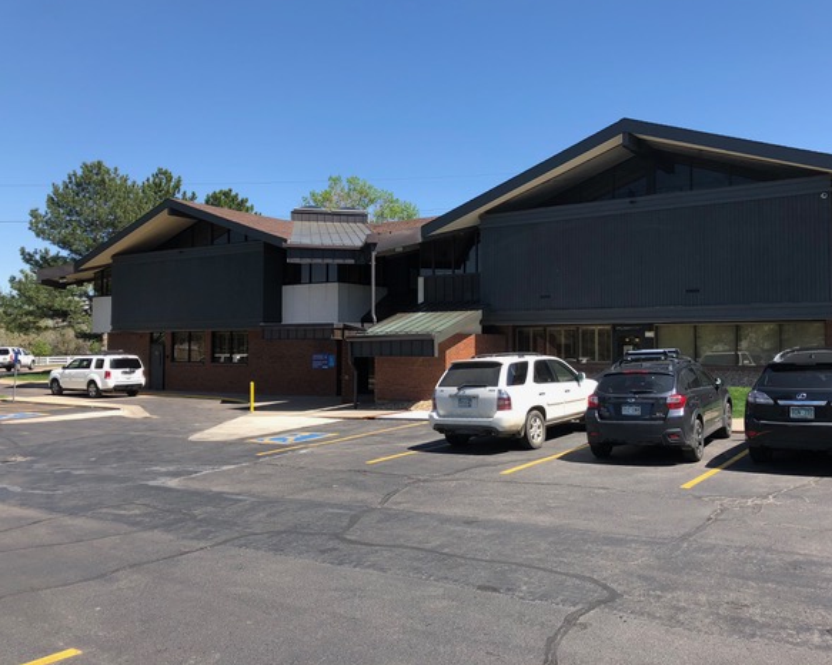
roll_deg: +0.7
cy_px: 324
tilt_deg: +2.8
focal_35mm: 30
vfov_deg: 48.5
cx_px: 454
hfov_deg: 58.7
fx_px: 738
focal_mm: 4
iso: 20
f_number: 1.8
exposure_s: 1/1000
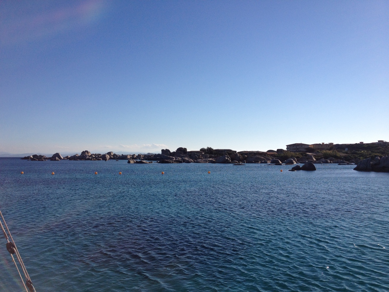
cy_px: 146
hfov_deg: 52.6
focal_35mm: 35
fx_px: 393
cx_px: 194
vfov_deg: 40.7
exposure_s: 1/3460
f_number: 2.4
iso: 64
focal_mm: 4.28
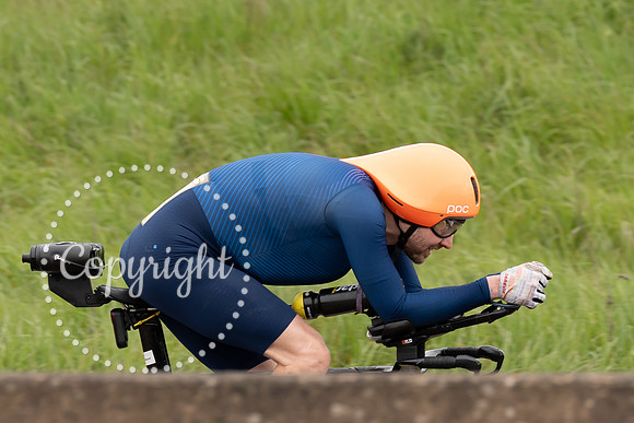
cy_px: 212
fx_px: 10535
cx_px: 525
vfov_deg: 2.3
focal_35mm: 598
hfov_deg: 3.4
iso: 320
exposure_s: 1/1000
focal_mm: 200
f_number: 4
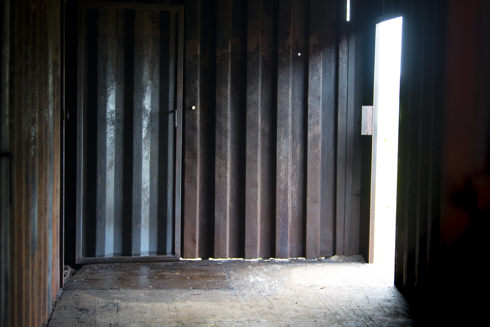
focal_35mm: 70
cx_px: 245
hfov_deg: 28.8
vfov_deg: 19.5
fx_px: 953
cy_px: 164
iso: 100
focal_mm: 70
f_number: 2.8
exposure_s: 1/10
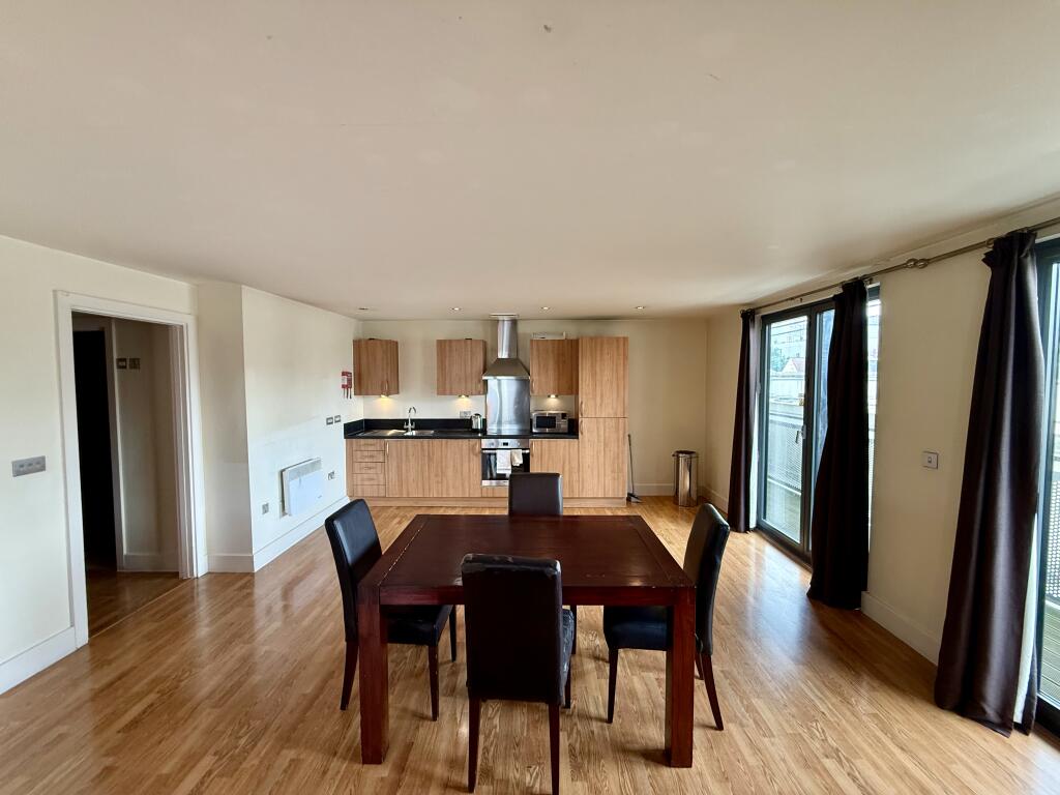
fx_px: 429
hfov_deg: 102.1
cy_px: 398
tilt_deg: -3.7
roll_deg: +0.4
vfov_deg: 85.7
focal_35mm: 14
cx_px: 530
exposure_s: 1/100
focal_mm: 2.22
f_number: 2.2
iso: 200
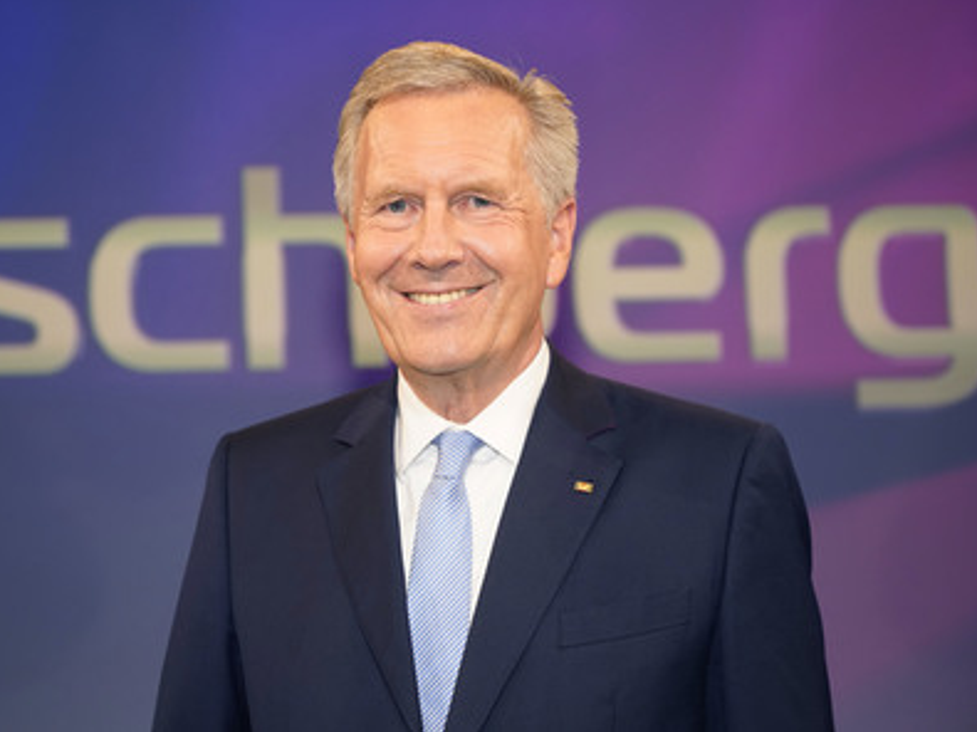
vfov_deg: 21.9
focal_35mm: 67
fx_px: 1890
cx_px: 451
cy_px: 364
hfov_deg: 29.0
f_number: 4.5
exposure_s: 1/125
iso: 1600
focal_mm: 61
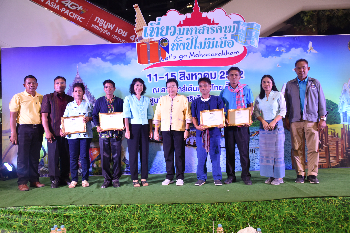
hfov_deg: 61.9
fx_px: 292
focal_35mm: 30
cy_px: 116
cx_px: 175
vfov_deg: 43.6
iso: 400
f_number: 4
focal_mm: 20
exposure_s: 1/80
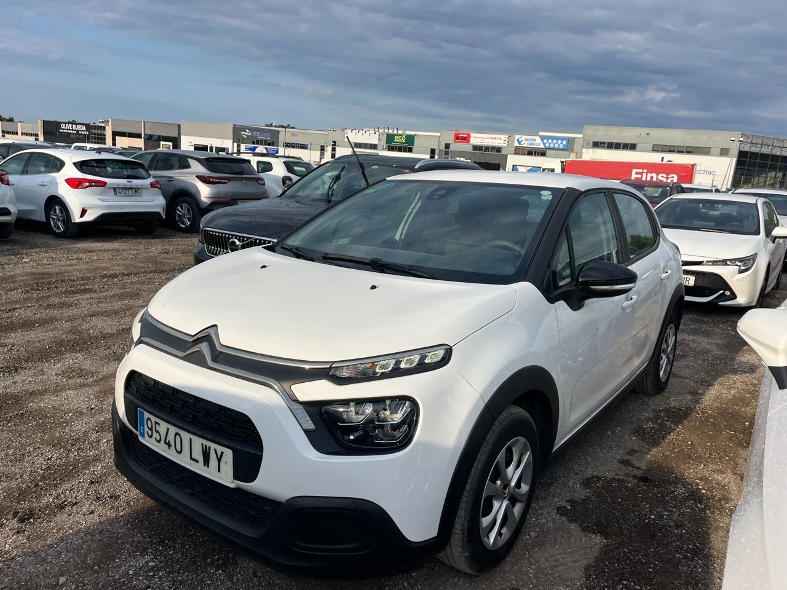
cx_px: 394
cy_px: 295
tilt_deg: -10.5
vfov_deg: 53.1
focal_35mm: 26
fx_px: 591
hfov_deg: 67.3
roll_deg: -5.0
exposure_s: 1/2632
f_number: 1.6
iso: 50
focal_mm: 5.1
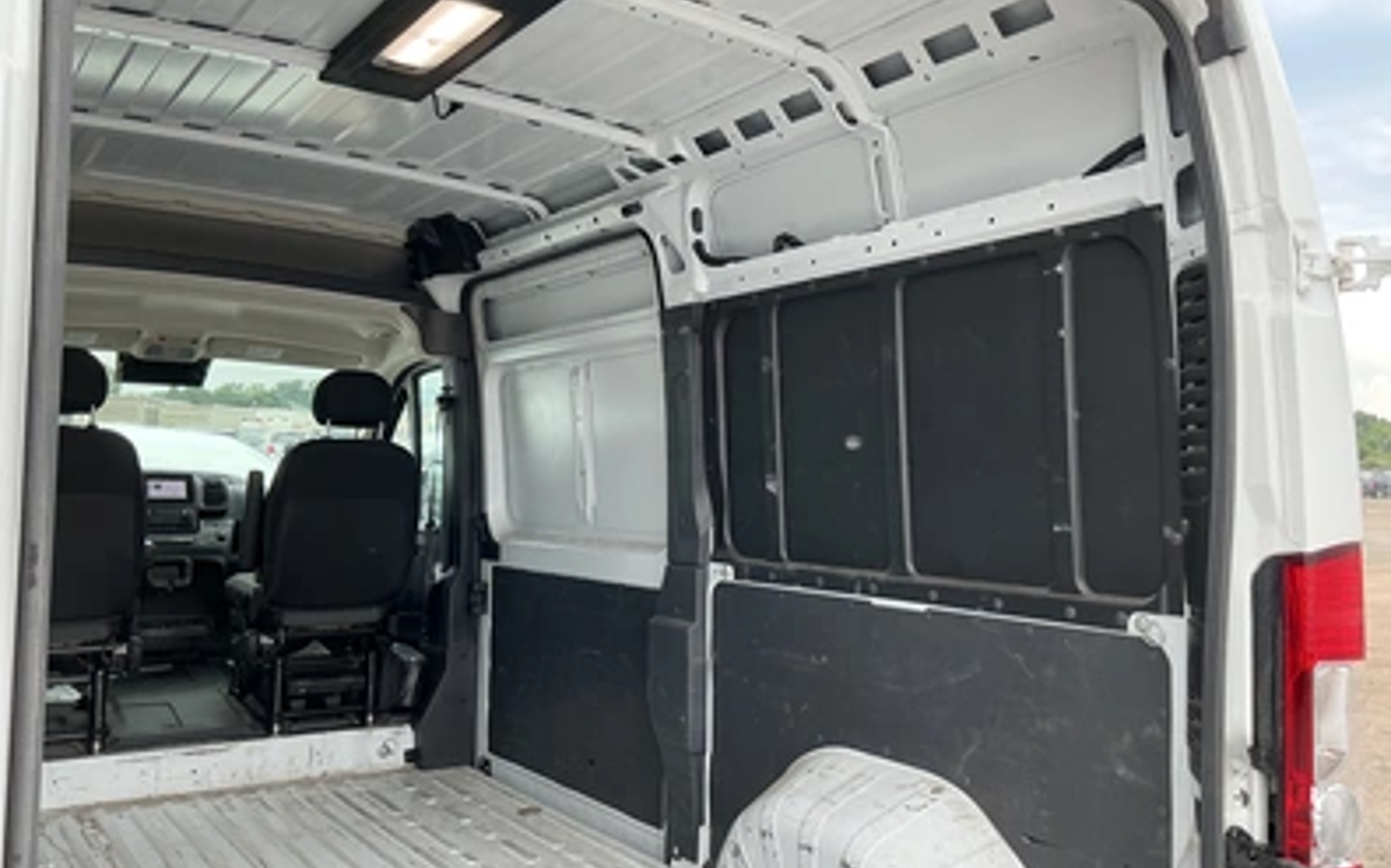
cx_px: 696
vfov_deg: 41.8
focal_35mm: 30
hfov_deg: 62.9
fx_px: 1137
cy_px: 439
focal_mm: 3
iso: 25
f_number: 1.8
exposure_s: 1/164
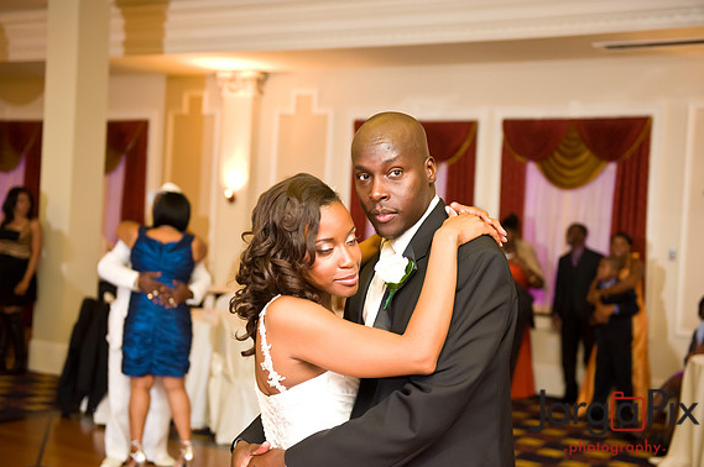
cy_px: 235
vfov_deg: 26.4
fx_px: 996
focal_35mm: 51
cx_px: 356
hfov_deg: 38.9
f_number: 3.2
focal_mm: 50
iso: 3200
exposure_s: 1/125
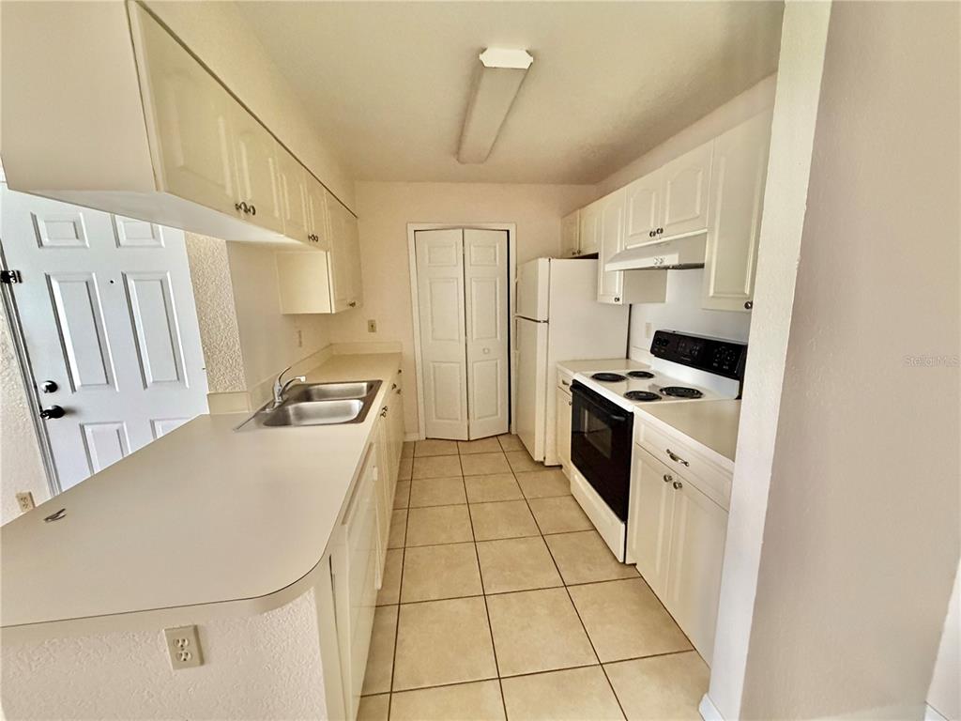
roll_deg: +1.3
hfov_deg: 102.1
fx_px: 389
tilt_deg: -10.3
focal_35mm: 14
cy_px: 360
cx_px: 480
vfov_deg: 85.7
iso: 800
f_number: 2.2
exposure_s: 1/60
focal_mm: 2.22
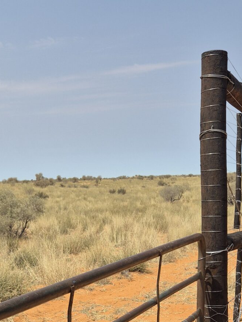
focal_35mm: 67
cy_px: 299
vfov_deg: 27.7
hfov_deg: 21.9
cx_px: 98
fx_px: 625
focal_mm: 5.4
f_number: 1.8
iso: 25
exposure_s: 1/2392
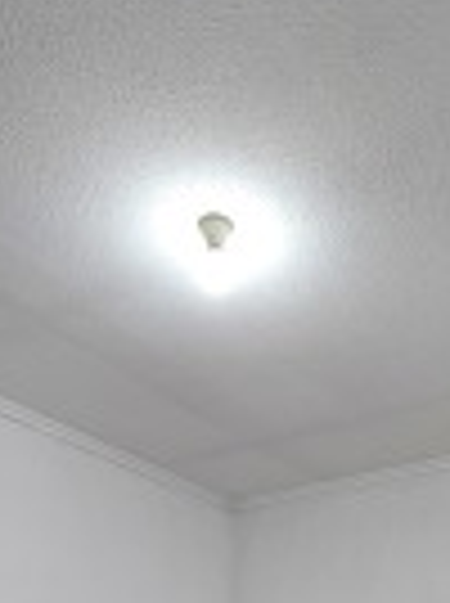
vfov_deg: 35.1
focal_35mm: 39
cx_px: 277
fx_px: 678
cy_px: 763
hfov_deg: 36.5
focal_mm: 2.2
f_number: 2.2
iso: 200
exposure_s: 1/50
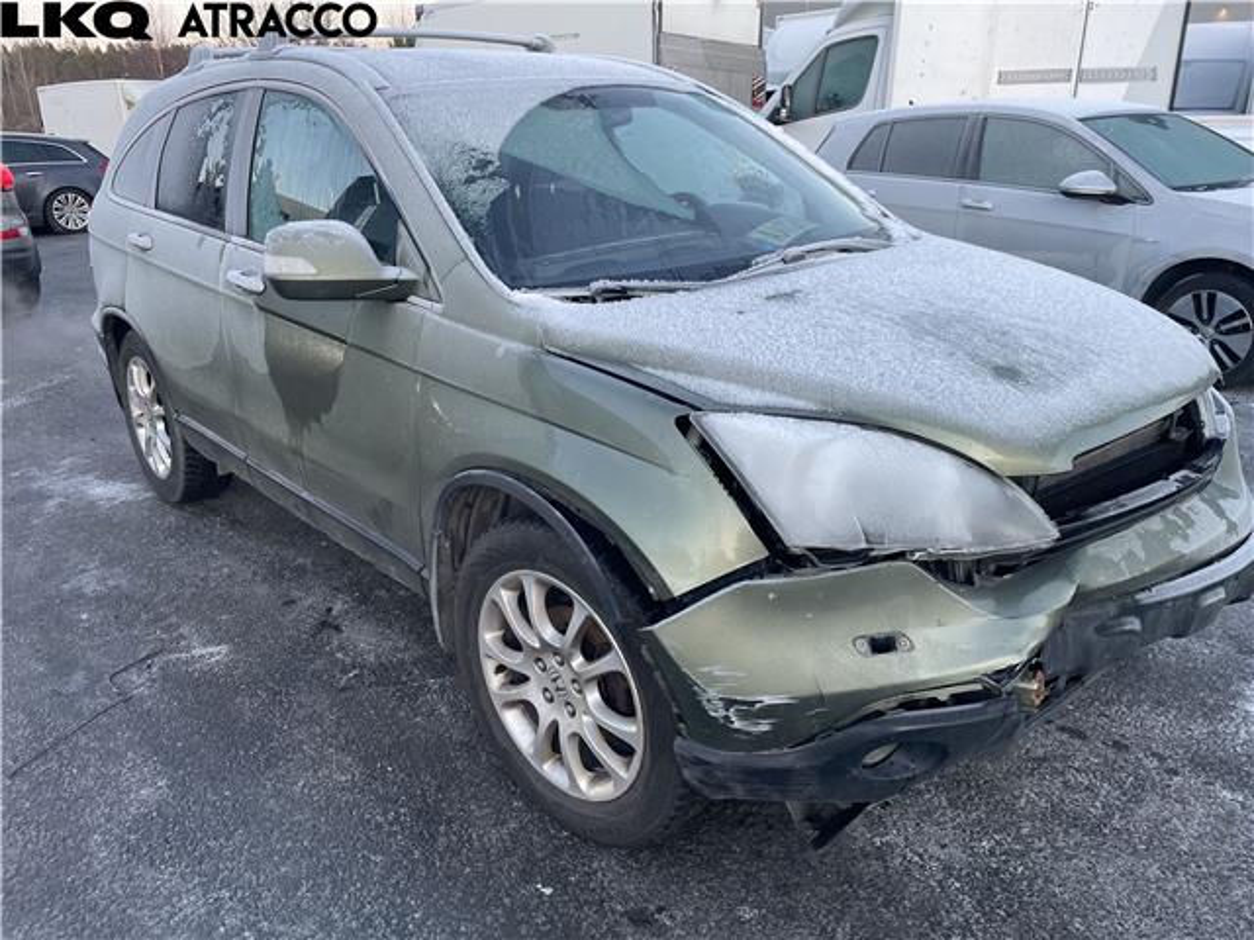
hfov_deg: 67.3
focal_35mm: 26
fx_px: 942
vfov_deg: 53.1
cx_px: 627
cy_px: 470
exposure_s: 1/100
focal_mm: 4.2
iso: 80
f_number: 1.6
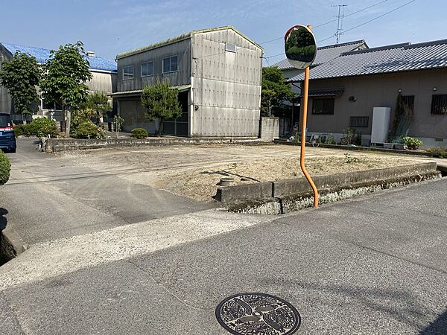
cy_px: 168
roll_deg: -1.6
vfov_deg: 53.1
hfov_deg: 67.3
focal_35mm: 26
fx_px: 336
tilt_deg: -7.0
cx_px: 224
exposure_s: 1/3311
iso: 32
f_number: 1.8
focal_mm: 4.25
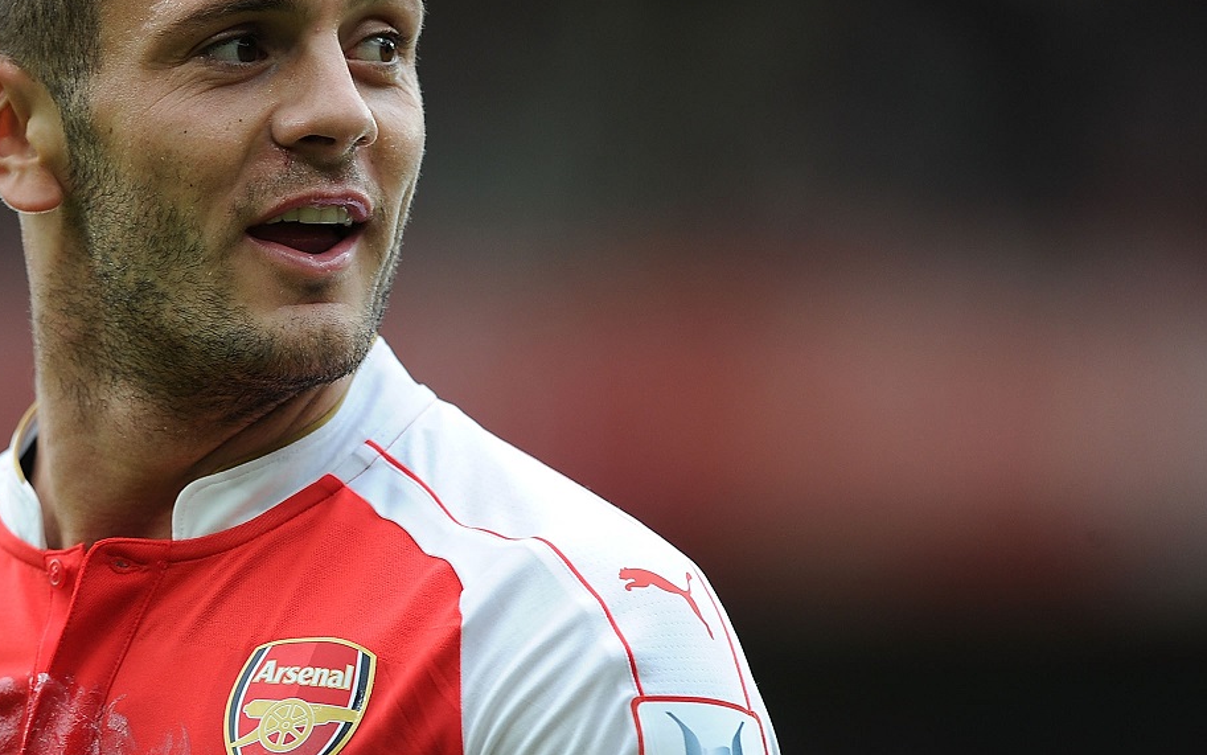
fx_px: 22011
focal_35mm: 669
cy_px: 370
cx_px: 297
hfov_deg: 3.1
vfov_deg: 2.0
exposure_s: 1/800
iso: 400
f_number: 3.2
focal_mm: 400
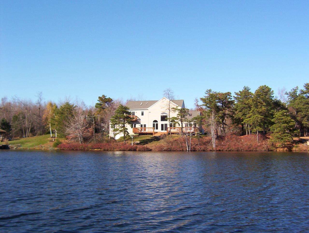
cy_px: 116
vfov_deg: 39.8
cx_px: 154
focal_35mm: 36
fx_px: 322
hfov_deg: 51.3
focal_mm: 5.54
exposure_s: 1/437
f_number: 5.24
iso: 100
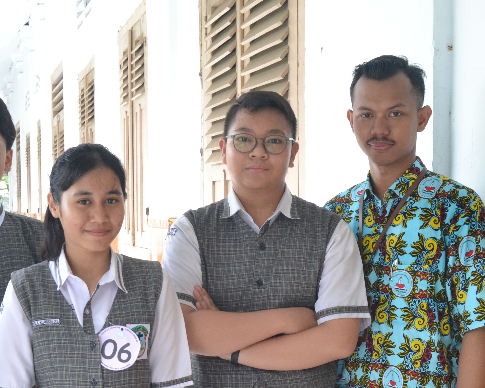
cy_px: 294
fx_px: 1034
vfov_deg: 21.1
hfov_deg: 26.0
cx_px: 105
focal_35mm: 72
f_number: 8
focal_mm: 26
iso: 1600
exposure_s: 1/200
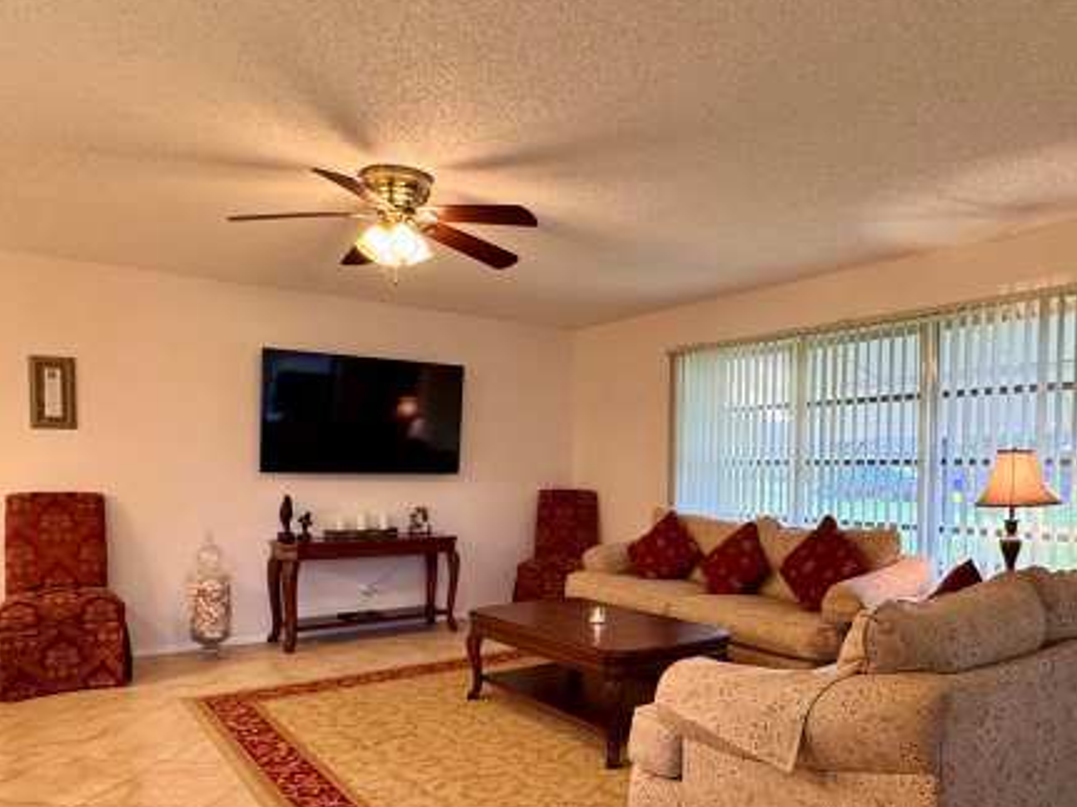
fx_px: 809
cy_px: 492
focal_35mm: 26
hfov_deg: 67.1
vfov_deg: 52.6
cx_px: 597
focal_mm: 2.22
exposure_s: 1/60
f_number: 2.2
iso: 200
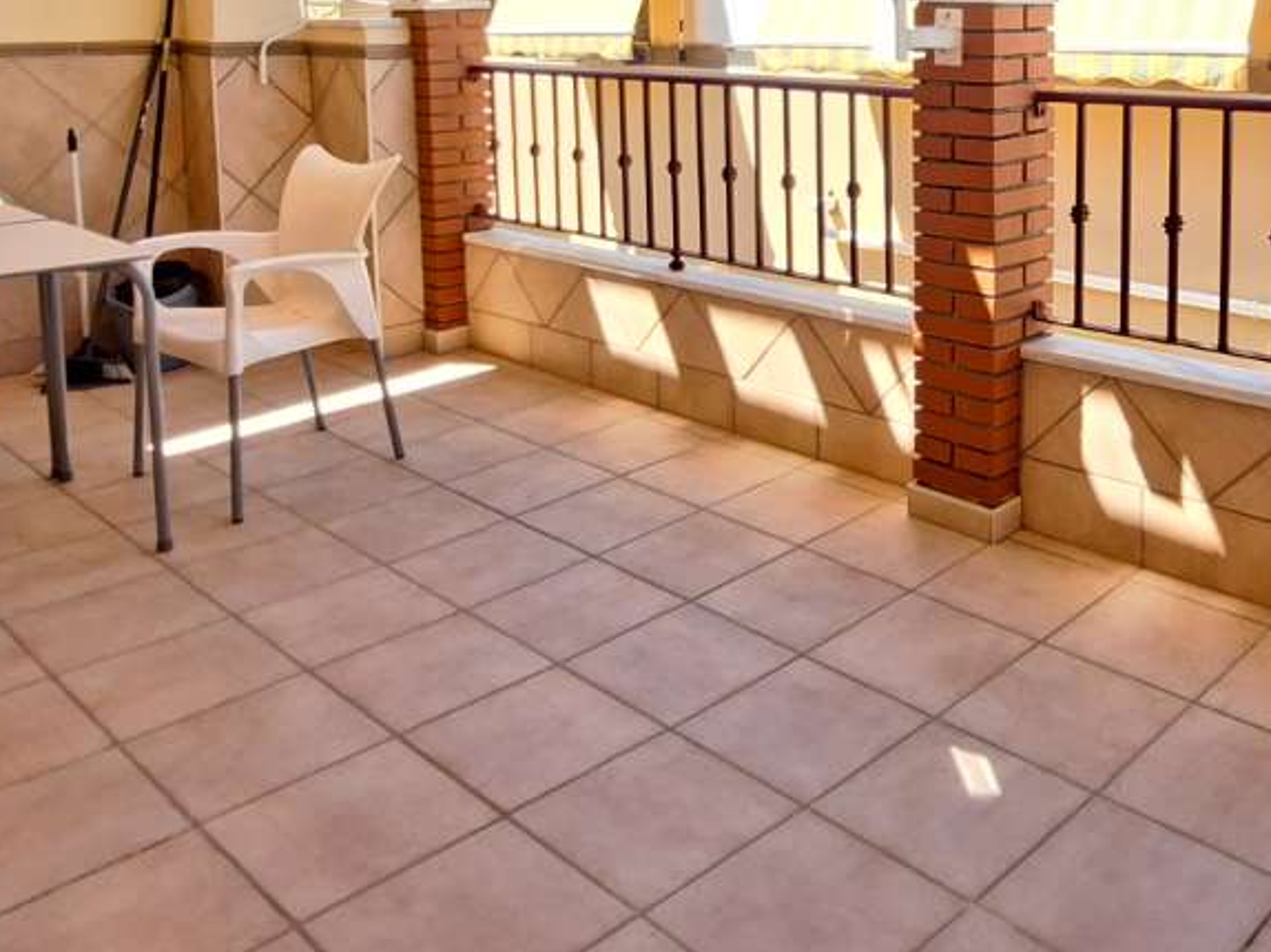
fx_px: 1248
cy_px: 112
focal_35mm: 34
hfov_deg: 52.8
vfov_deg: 39.1
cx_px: 859
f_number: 2.2
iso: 50
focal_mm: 1.74
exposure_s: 1/120
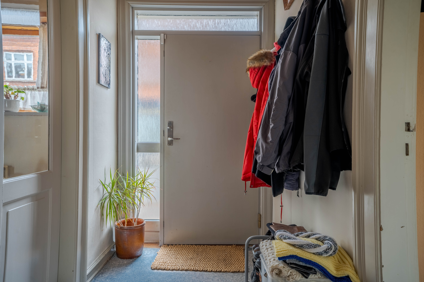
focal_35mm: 24
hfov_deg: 74.7
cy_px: 141
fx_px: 278
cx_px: 212
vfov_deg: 53.9
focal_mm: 23.6
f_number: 8
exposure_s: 1/40
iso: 320
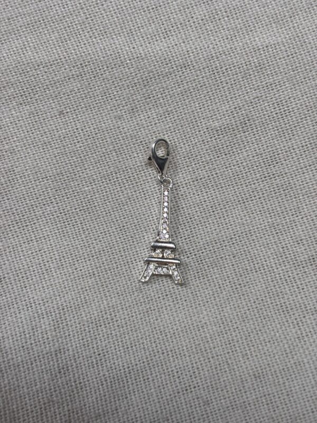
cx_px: 158
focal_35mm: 52
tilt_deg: -78.3
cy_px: 212
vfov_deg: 36.8
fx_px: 635
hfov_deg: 28.0
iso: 32
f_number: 1.6
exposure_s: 1/173
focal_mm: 5.96
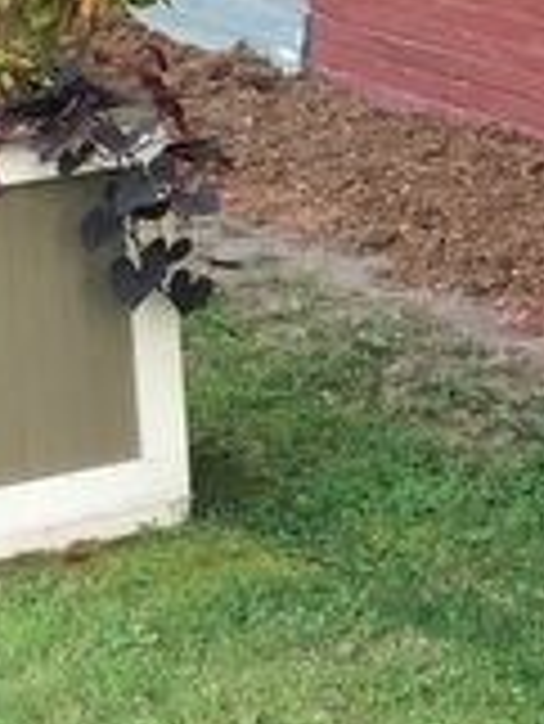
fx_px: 3013
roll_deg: -0.1
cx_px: 566
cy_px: -76
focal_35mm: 144
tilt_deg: -6.8
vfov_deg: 13.4
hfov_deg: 10.2
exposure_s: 1/30
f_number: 2.2
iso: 50
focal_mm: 4.15
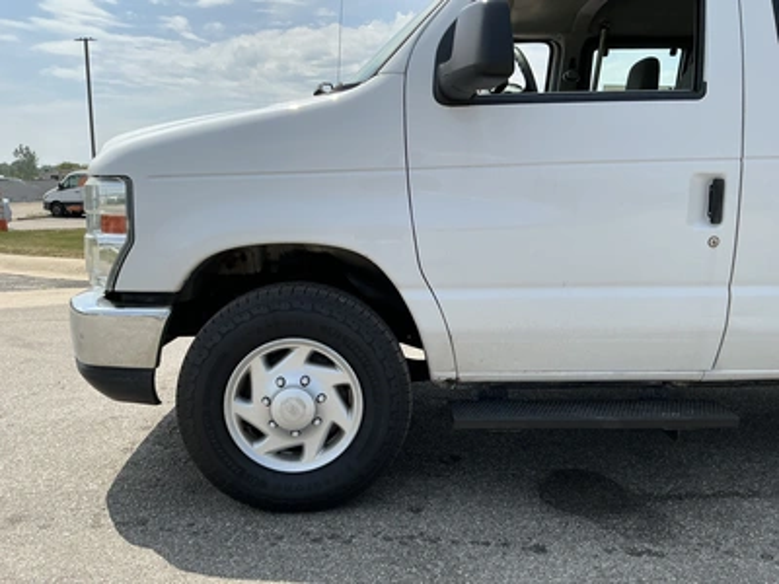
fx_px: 630
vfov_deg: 49.7
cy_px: 292
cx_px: 390
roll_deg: +0.2
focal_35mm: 28
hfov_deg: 63.4
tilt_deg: -7.3
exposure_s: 1/1912
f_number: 1.8
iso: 25
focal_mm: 3
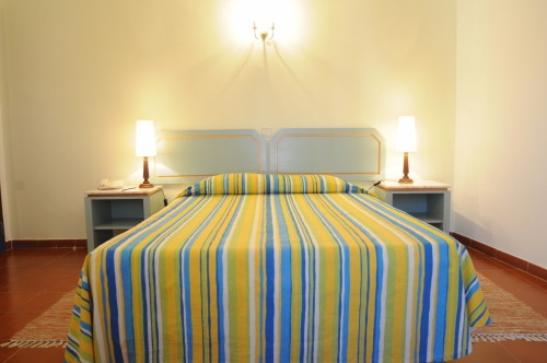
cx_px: 274
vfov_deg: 50.3
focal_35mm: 26
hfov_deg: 70.5
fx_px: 387
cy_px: 182
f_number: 3.2
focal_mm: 17
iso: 400
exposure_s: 1/20
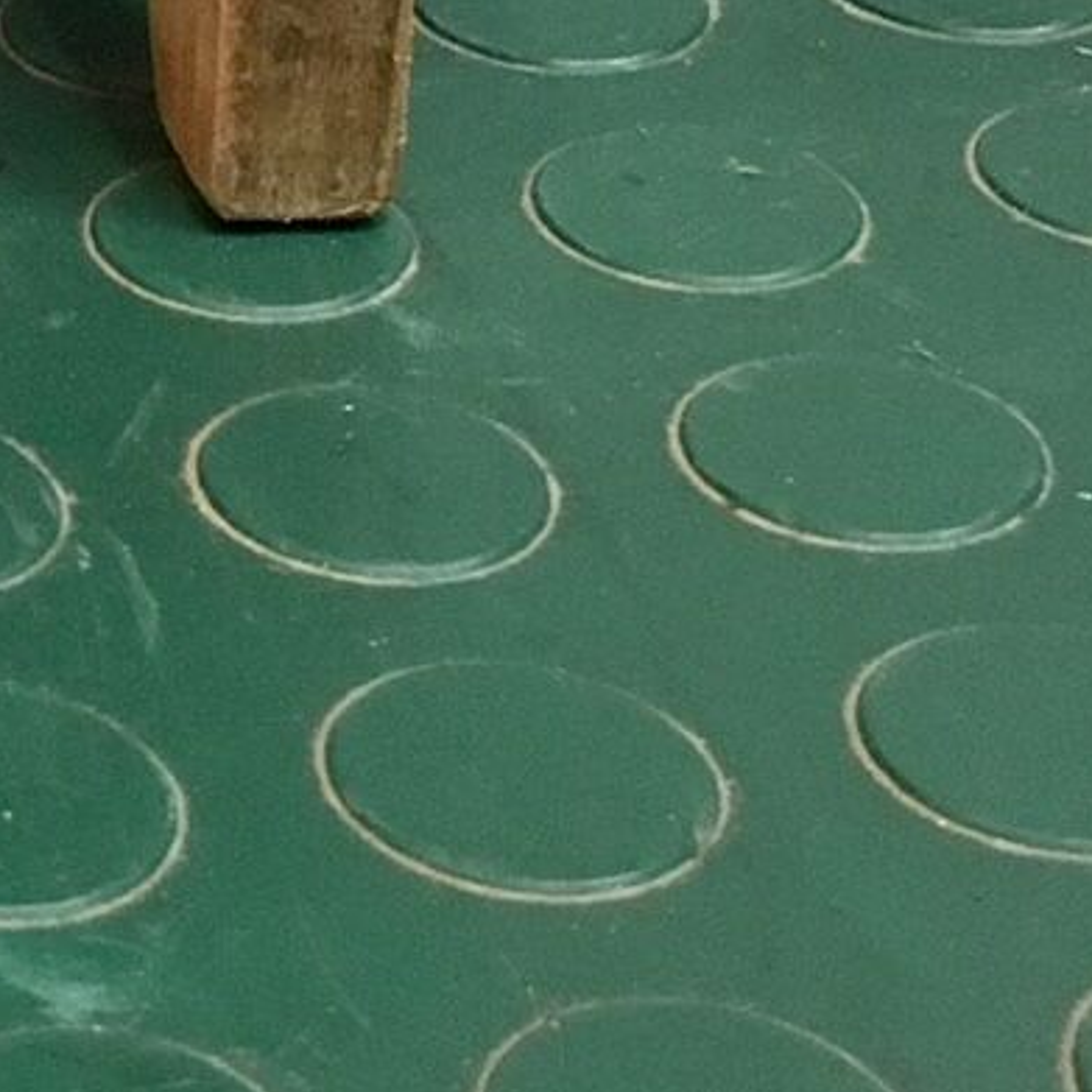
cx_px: -961
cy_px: -765
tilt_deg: -17.7
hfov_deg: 12.0
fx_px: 4711
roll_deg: +2.7
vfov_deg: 12.3
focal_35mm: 132
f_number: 2.2
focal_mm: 4.15
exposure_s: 1/20
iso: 200
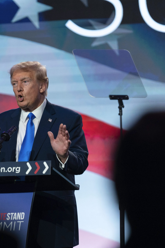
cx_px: 20
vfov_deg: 6.8
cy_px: 124
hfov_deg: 4.6
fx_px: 2069
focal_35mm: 301
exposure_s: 1/400
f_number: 3.5
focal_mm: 200
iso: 2500
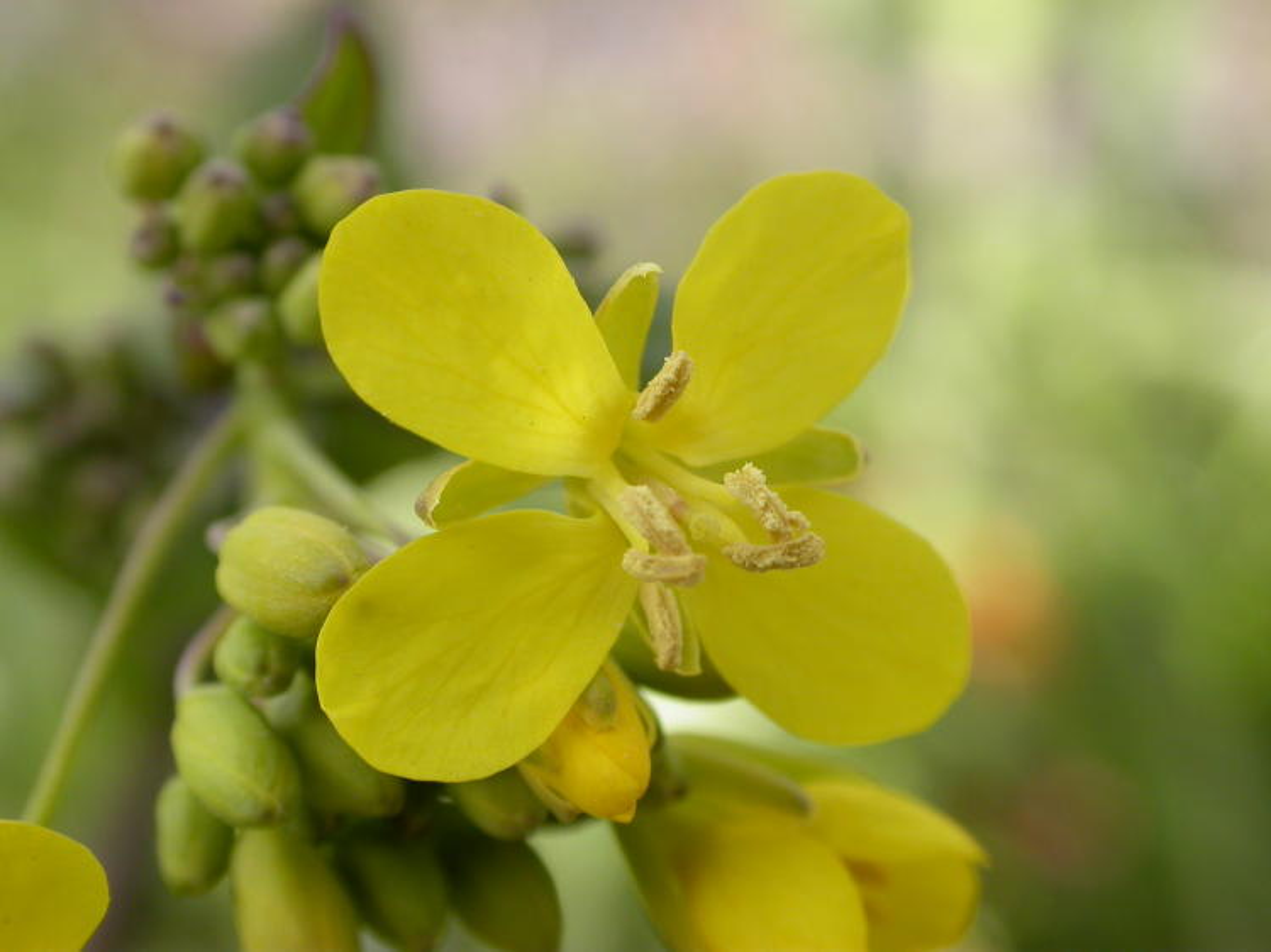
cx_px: 636
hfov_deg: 19.8
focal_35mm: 99
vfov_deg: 14.9
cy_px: 476
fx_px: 3634
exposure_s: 1/290
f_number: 5
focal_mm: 20.6
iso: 100
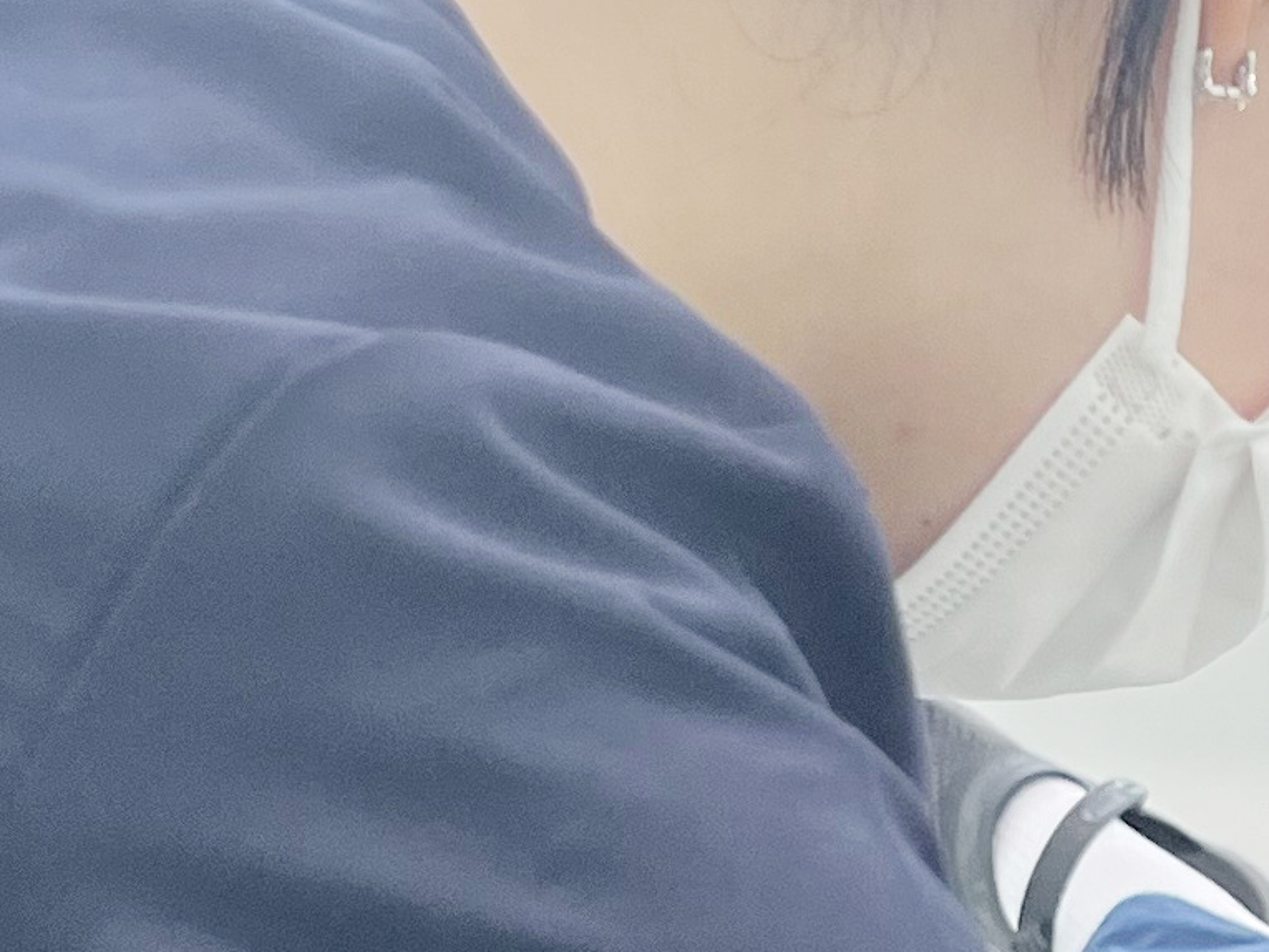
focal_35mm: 137
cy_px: 1131
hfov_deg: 13.8
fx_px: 5023
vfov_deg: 10.6
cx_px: 1685
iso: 80
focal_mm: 5.7
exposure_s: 1/120
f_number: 1.5
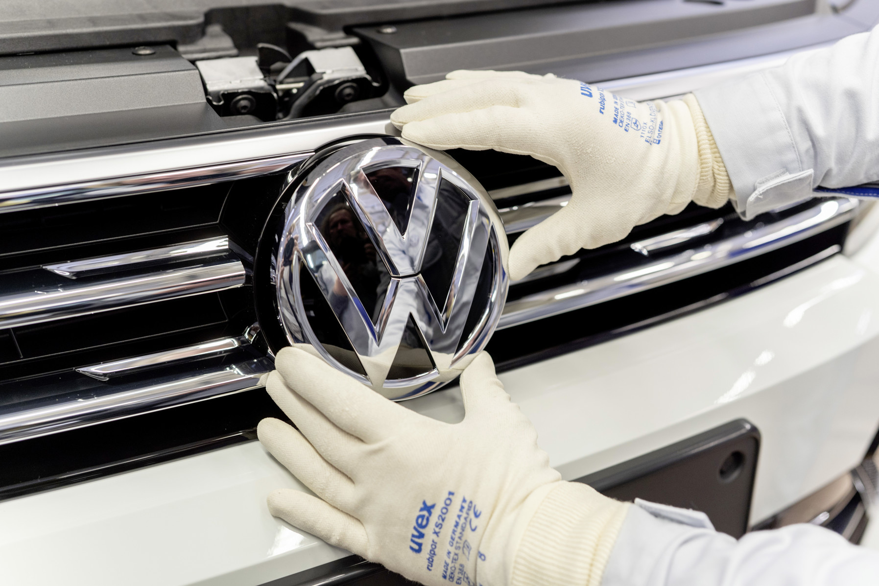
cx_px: 440
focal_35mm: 40
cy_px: 293
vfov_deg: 33.4
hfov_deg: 48.5
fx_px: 977
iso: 800
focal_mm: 40
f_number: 2.5
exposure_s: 1/100
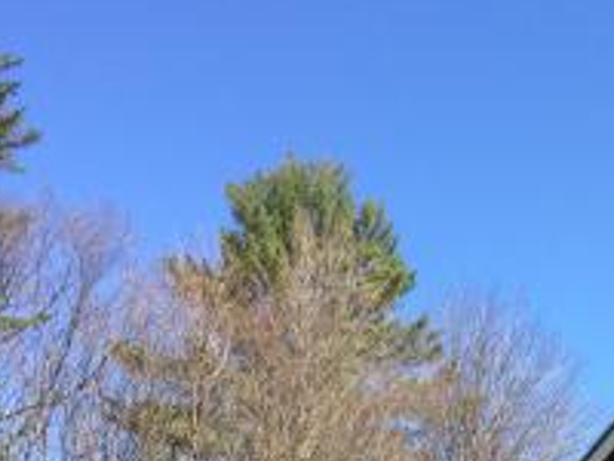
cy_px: 607
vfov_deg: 16.6
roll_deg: -1.7
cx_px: 645
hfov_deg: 22.2
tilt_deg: +9.0
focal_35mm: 84
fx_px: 1490
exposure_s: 1/933
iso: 32
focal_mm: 4.15
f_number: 2.2
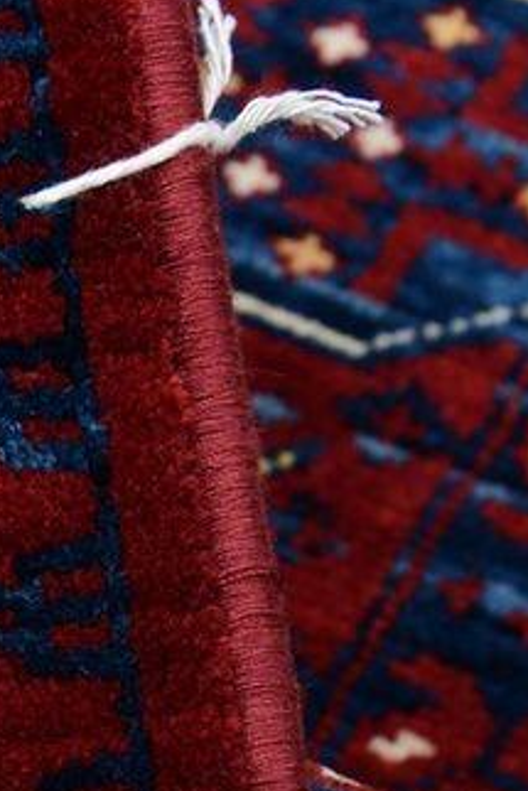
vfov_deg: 10.7
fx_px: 3933
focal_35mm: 179
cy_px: 1486
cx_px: -626
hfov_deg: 7.3
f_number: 7.1
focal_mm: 32
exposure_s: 1/125
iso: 200
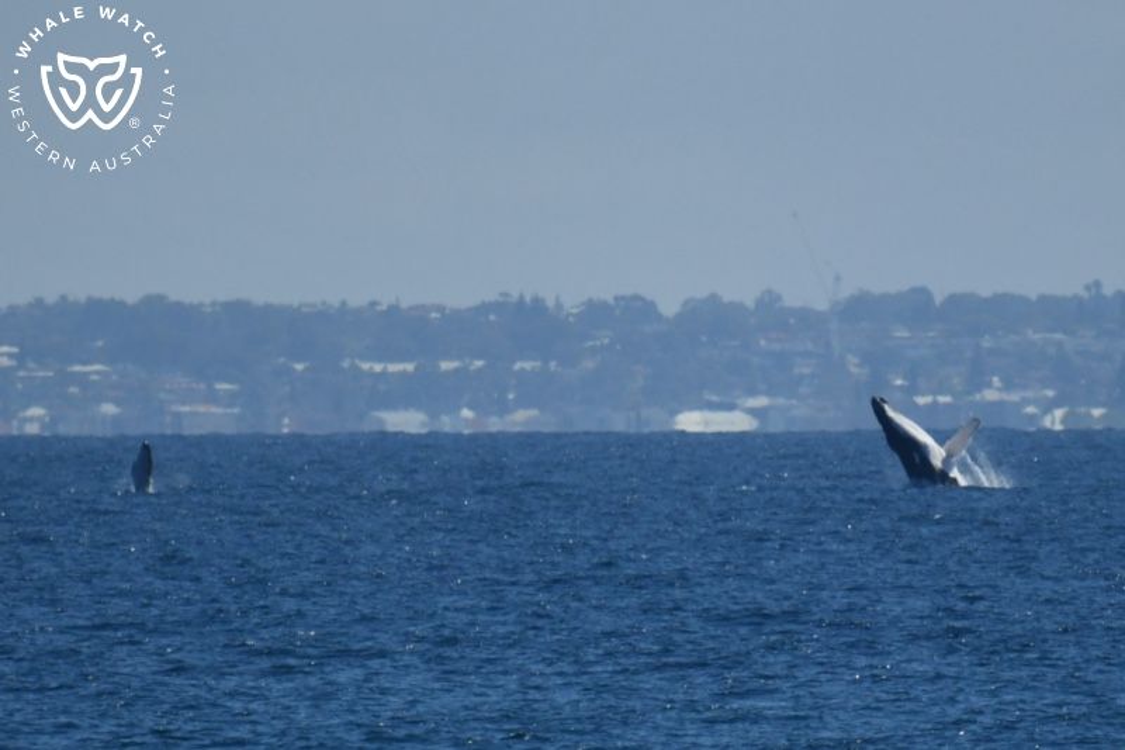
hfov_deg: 3.4
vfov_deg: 2.3
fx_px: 18745
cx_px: 562
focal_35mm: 600
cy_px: 375
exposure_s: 1/8000
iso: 640
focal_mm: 600
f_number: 6.3
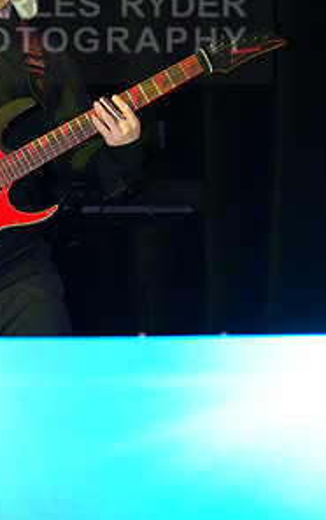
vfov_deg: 10.0
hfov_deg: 6.3
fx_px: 2967
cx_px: 32
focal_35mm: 209
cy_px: 26
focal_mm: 105
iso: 2500
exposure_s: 1/250
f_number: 4
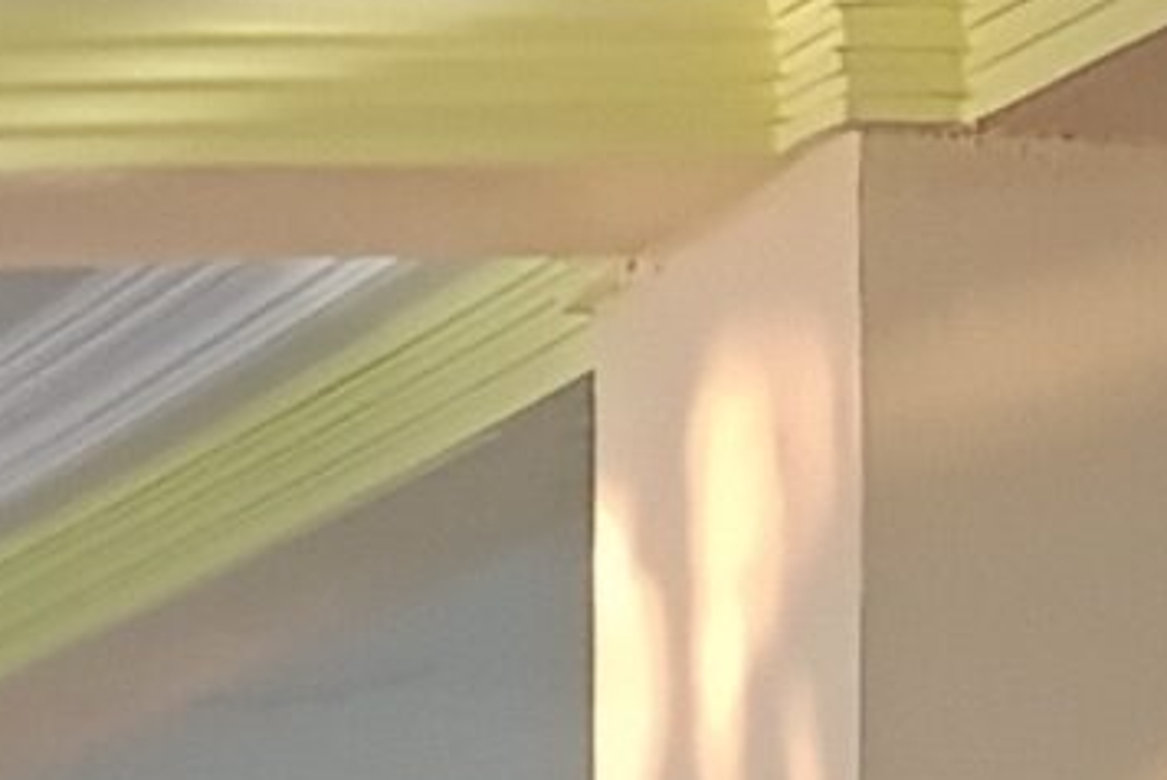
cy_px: 2389
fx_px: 7754
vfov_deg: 5.4
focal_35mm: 239
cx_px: -2121
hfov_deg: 7.7
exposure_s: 1/100
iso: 800
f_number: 1.7
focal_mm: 5.24
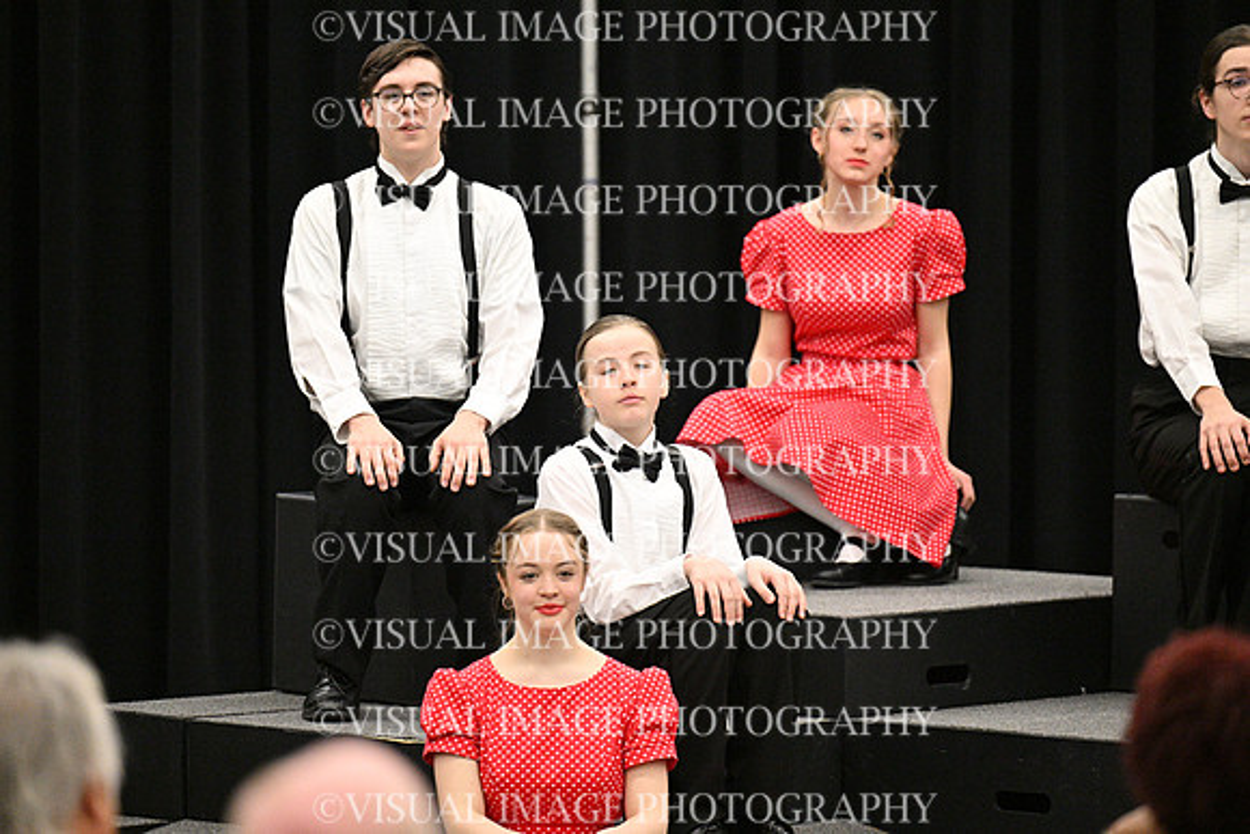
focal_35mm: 200
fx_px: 6946
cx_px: 625
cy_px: 417
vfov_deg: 6.9
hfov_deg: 10.3
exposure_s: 1/800
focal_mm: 200
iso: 6400
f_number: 2.8
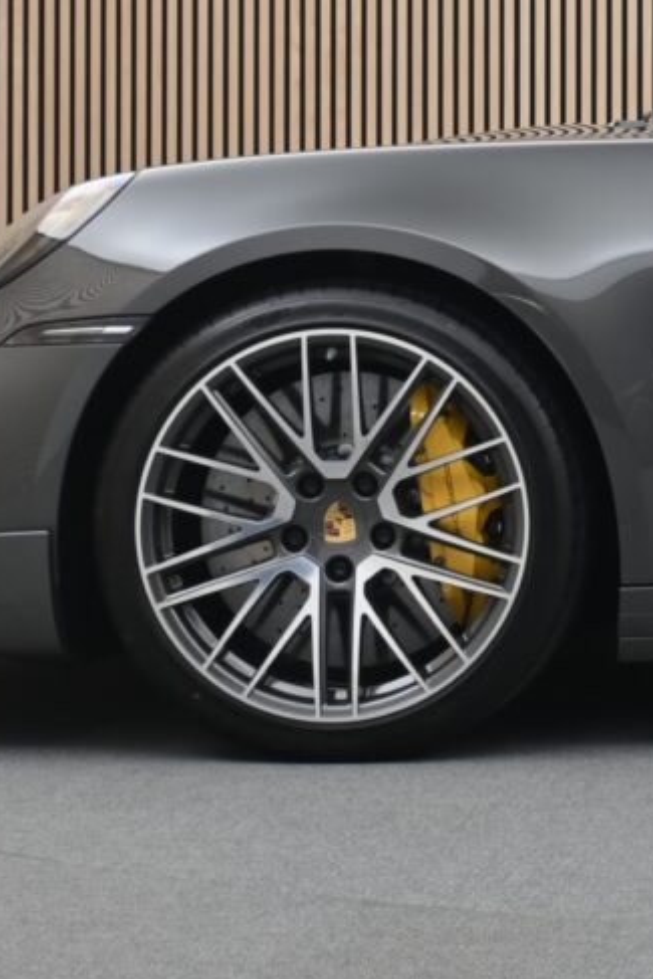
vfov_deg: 14.1
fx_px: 3911
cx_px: 1232
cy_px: 104
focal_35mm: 144
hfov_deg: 9.1
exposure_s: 1/40
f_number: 4.5
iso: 640
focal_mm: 27.5
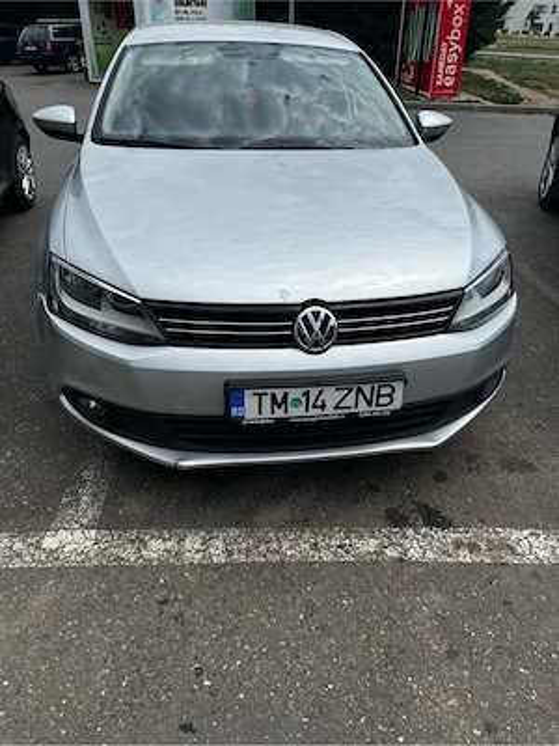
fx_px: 560
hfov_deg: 53.1
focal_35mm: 26
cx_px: 280
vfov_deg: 67.3
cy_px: 373
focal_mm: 5.1
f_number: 1.6
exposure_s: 1/4854
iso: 50
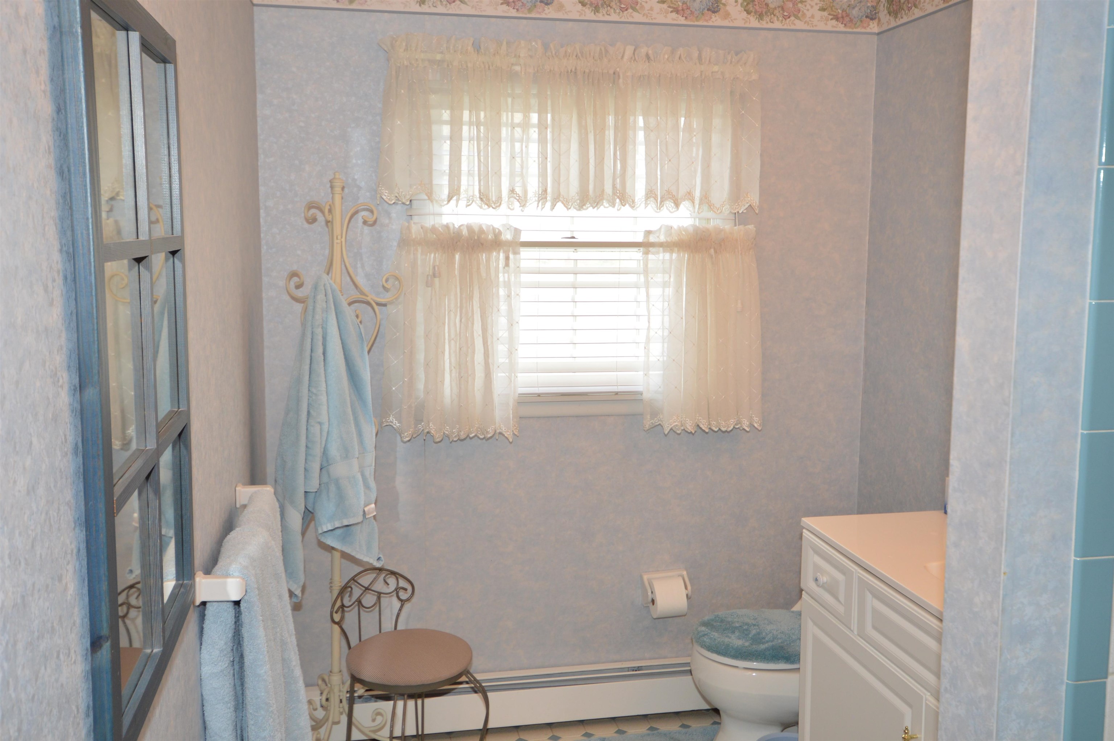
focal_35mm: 33
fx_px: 1020
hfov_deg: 57.3
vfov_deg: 39.9
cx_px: 557
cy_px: 370
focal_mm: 22
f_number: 4.5
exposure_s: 1/80
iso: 400
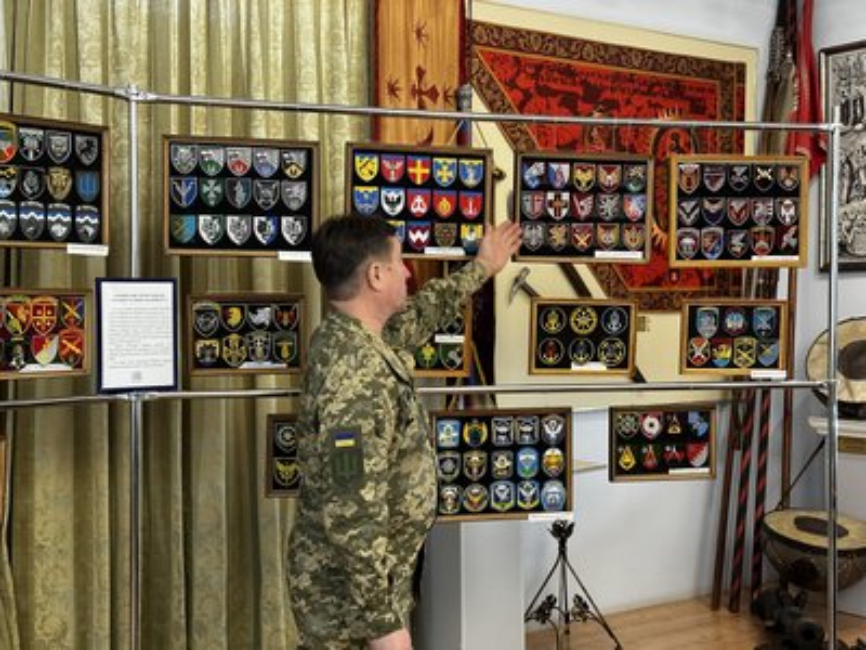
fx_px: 1201
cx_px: 433
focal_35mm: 48
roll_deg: +0.1
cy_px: 325
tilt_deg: -0.9
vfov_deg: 30.3
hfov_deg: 39.7
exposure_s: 1/33
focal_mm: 6.86
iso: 320
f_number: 1.78
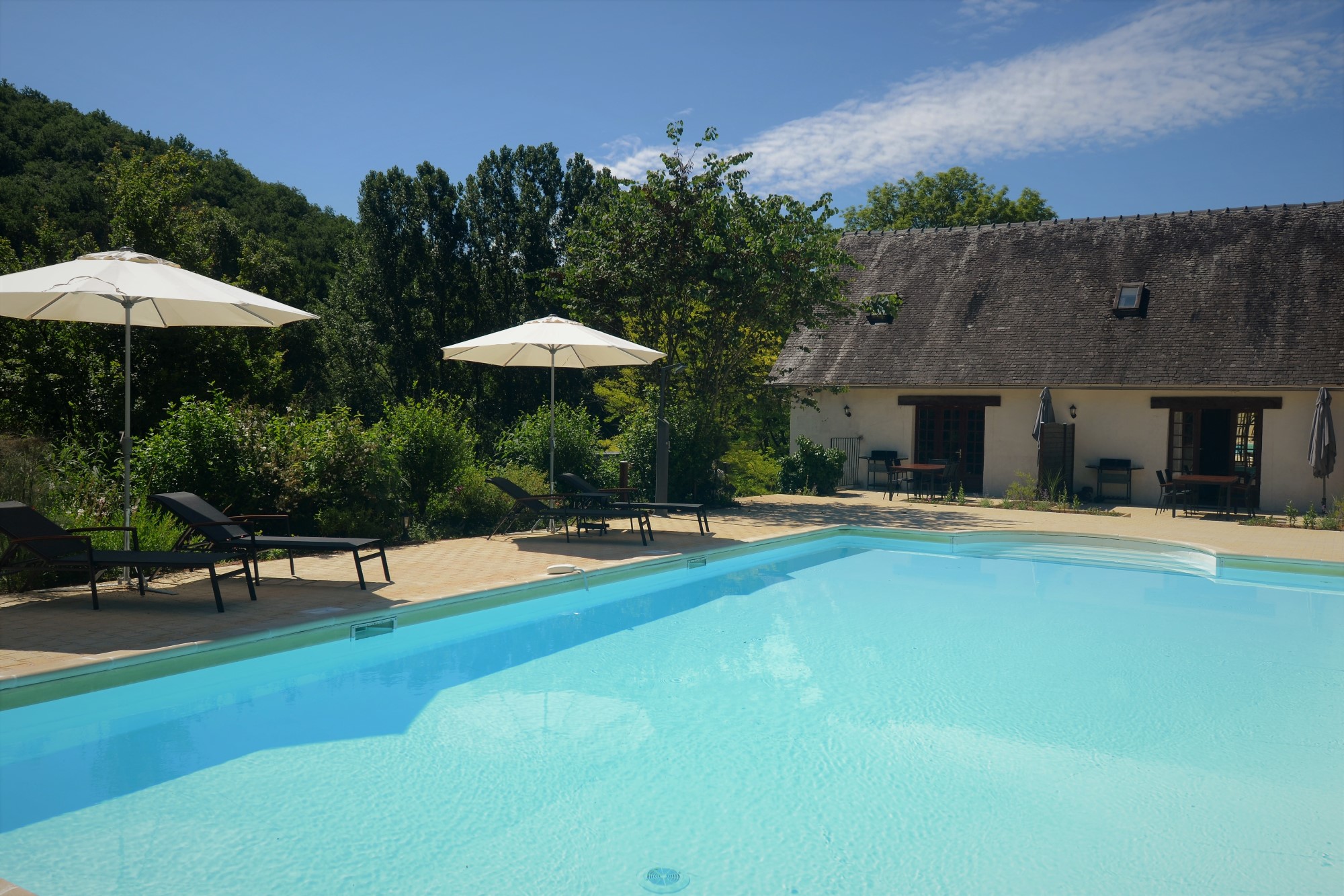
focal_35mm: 27
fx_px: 1008
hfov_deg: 67.4
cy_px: 448
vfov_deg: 47.9
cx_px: 672
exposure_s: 1/250
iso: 100
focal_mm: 18
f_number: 8
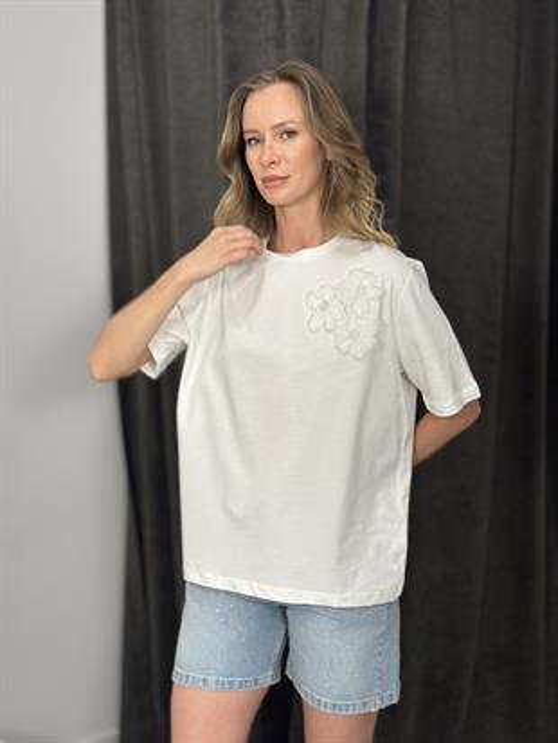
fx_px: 1031
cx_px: 279
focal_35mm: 48
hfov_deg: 30.3
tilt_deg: -6.3
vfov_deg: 39.6
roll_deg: -0.2
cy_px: 372
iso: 80
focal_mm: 6.86
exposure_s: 1/141
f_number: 1.78
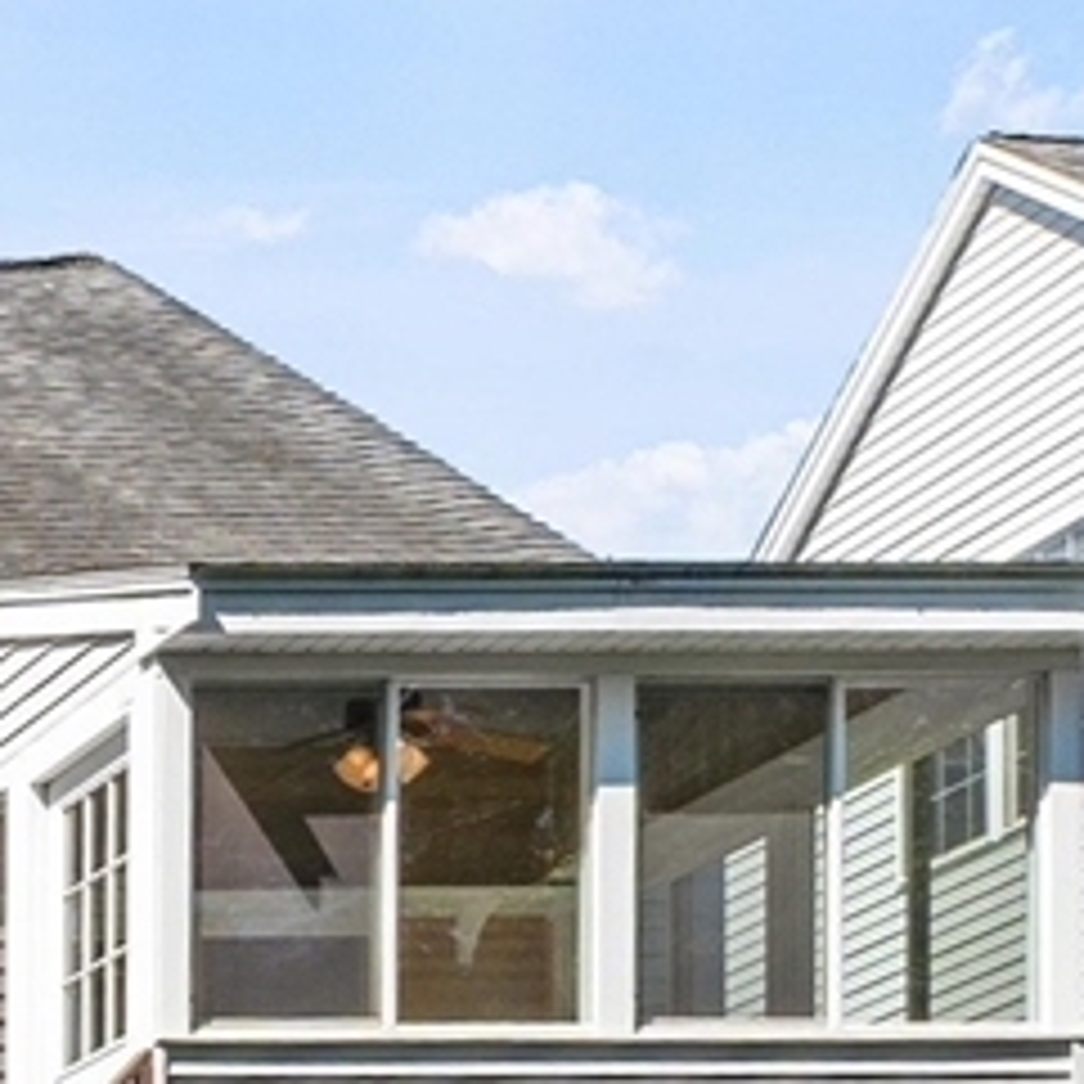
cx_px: -117
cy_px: 1109
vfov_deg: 14.4
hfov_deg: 14.3
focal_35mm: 119
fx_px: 4216
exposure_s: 1/200
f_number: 9
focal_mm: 22
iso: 100
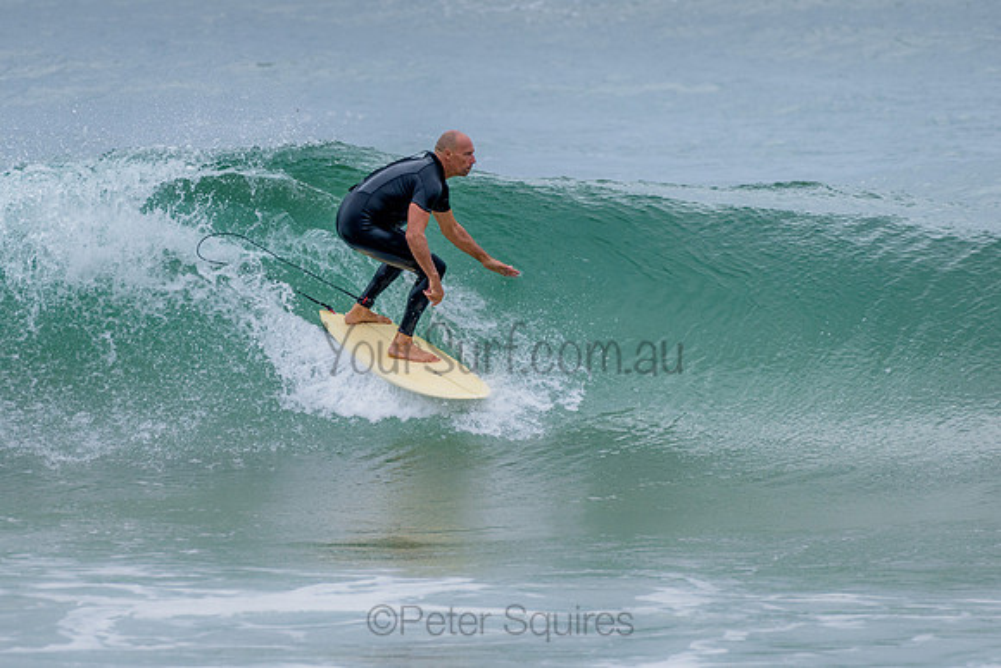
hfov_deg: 3.4
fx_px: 17049
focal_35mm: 613
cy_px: 259
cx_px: 394
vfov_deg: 2.2
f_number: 5.6
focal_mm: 500
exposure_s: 1/2000
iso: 800
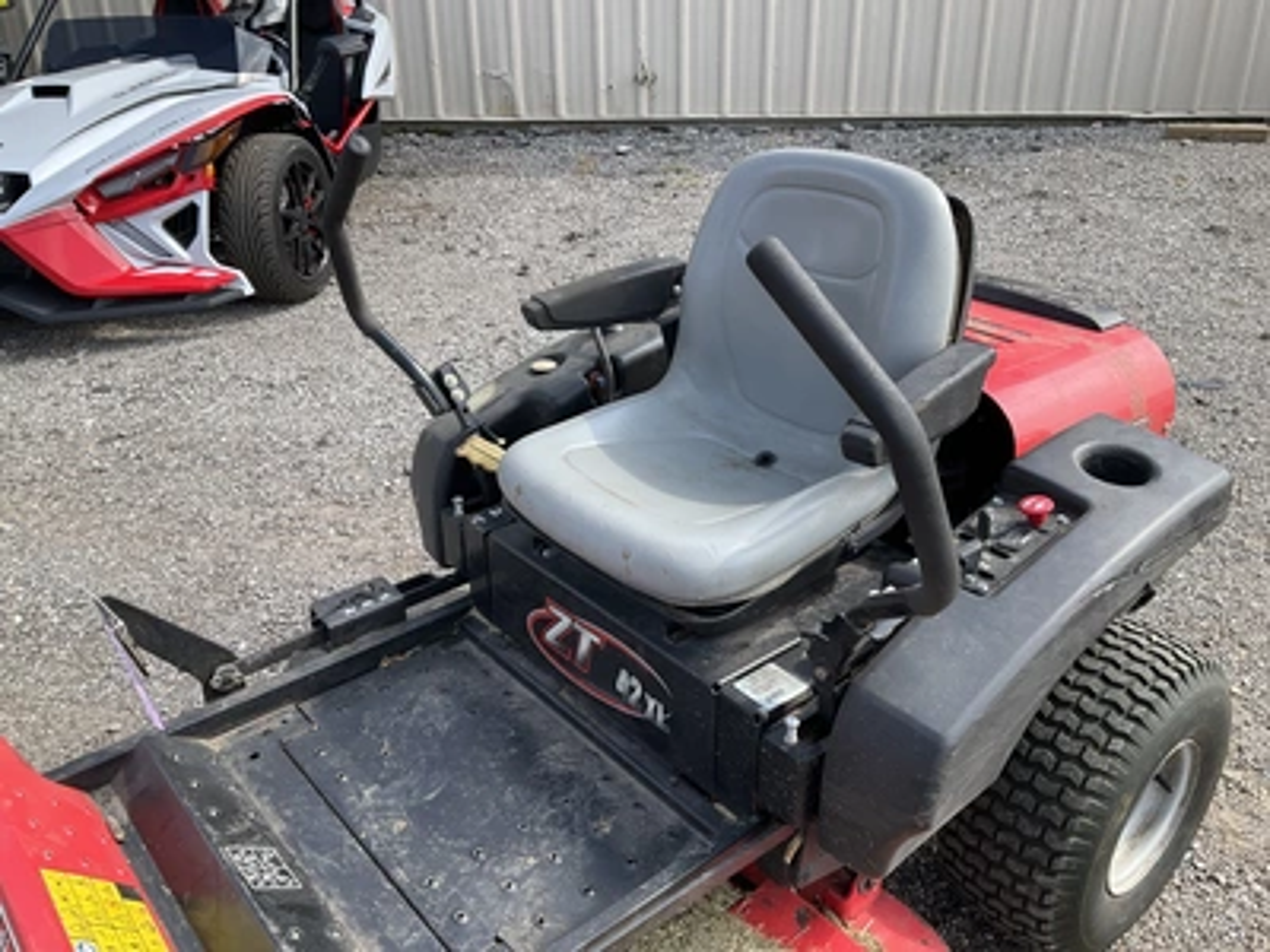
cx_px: 635
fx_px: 1064
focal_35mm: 29
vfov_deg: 48.2
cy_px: 476
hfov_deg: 61.7
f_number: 1.8
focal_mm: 3
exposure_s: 1/574
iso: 25
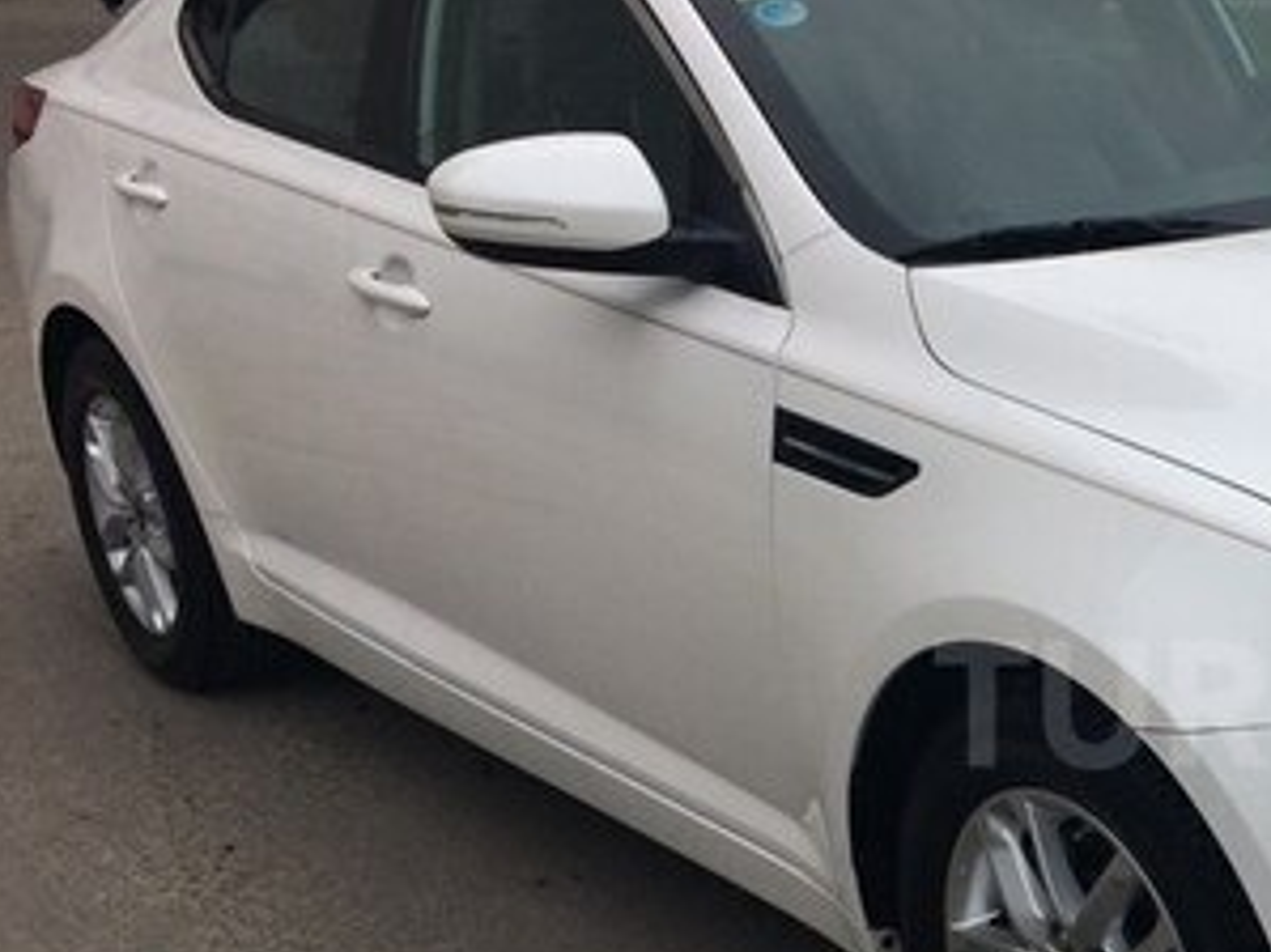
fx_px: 2349
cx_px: 1369
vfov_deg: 22.7
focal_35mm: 64
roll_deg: +0.4
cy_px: 703
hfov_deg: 27.8
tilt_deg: -23.1
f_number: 2.2
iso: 32
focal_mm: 4.15
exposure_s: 1/1172
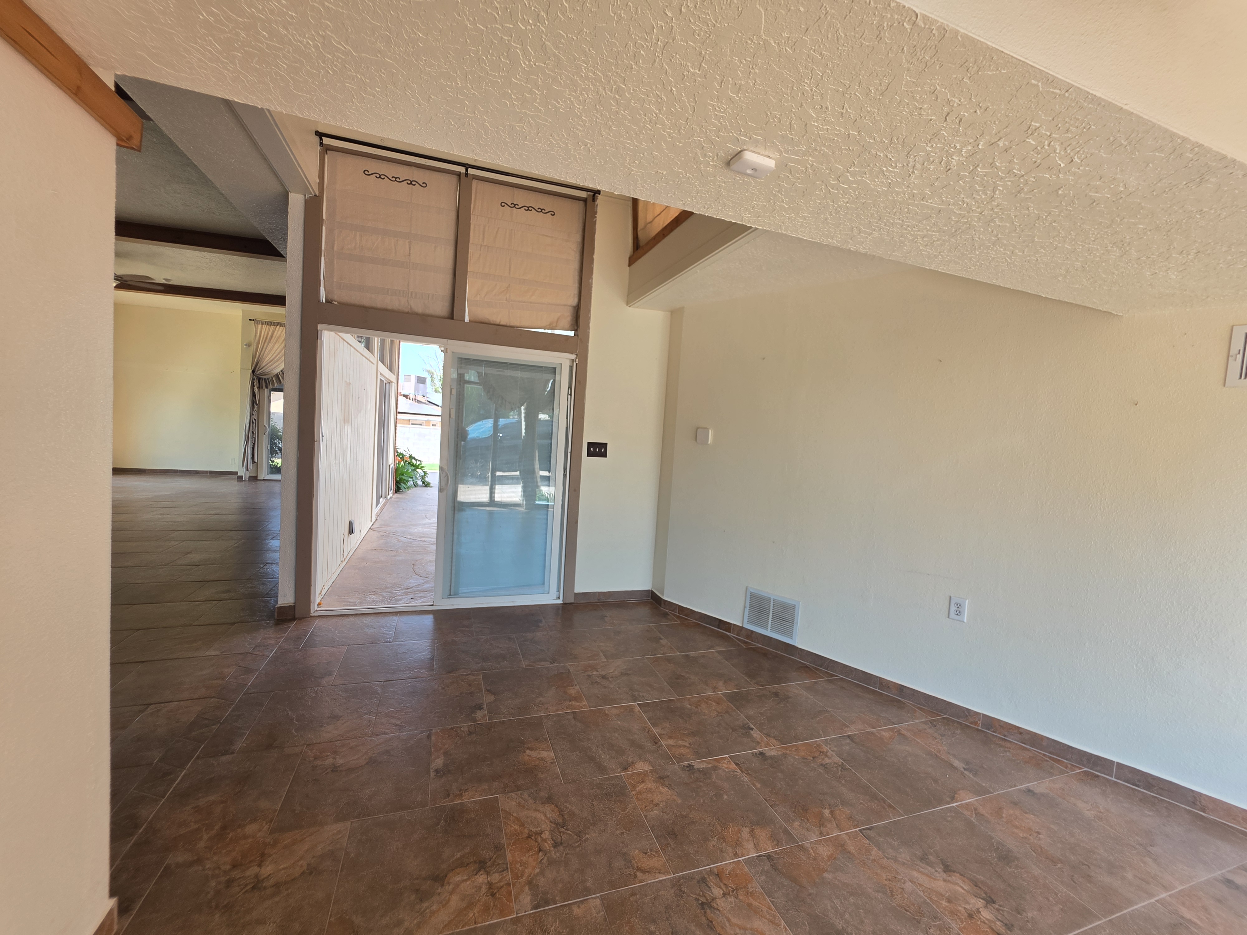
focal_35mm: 13
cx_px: 624
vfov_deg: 89.9
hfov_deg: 106.2
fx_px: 468
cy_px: 468
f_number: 1.9
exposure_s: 1/120
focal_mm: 2.2
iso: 25
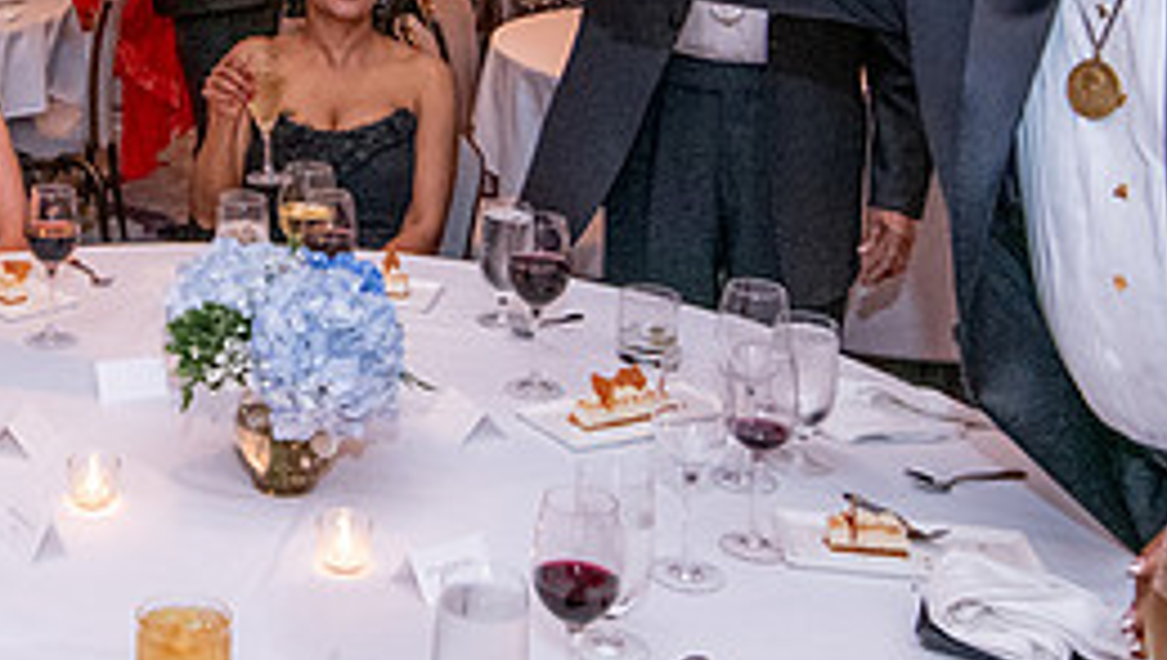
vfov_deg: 20.5
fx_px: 1735
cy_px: -65
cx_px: 185
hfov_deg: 35.6
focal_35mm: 56
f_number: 4
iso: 2000
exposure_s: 1/60
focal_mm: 16
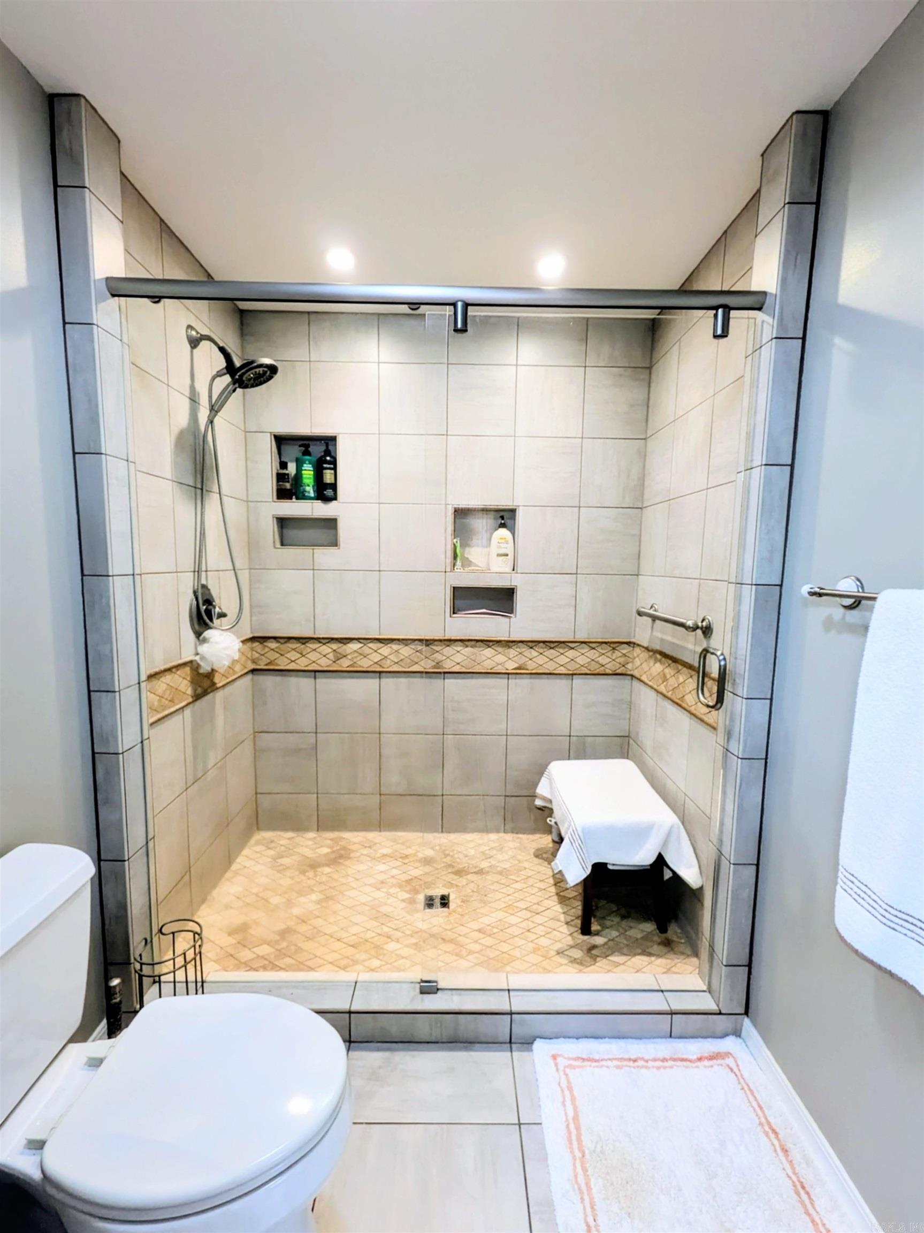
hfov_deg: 85.7
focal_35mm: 14
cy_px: 616
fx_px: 498
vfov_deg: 102.1
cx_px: 462
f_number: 2.2
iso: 343
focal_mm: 1.85
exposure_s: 1/60
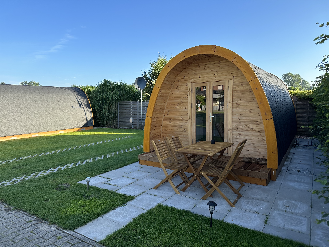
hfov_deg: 71.6
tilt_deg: -6.7
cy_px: 124
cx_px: 164
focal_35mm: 24
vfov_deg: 56.8
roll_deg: +0.0
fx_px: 228
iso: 80
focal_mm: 6.86
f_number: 1.78
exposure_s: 1/1517
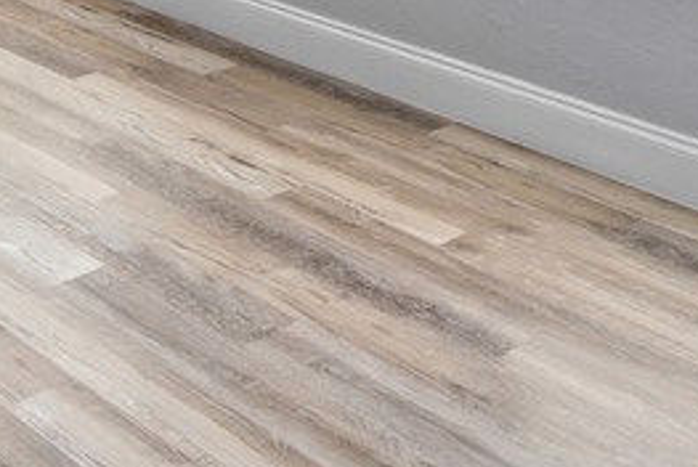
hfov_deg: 24.3
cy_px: -462
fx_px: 1281
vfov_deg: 16.1
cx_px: -329
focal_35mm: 66
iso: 400
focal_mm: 16
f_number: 8
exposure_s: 1/160
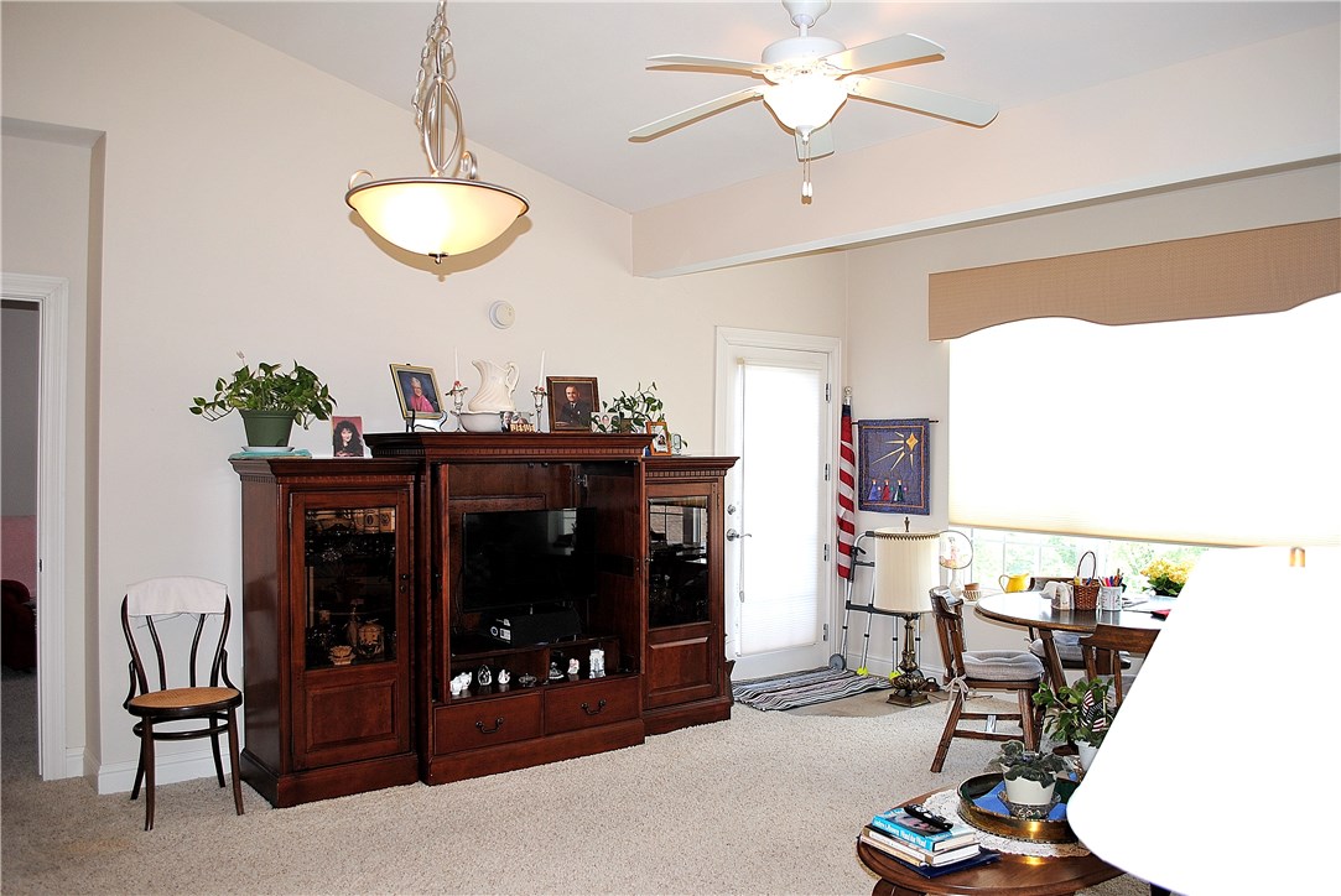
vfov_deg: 48.0
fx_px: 1007
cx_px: 670
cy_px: 448
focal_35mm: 27
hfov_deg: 67.3
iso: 100
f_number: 3.5
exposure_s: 1/60
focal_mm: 18
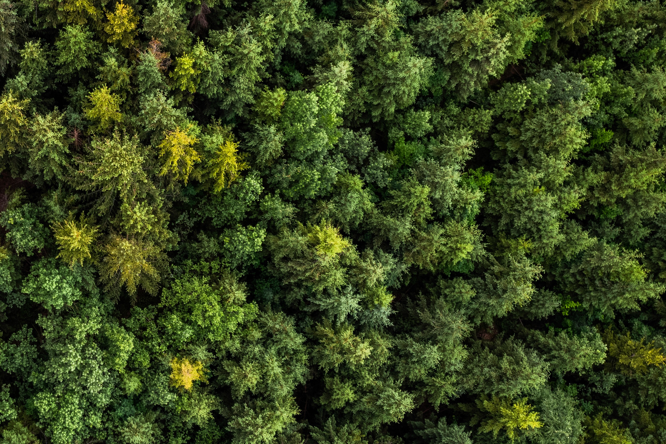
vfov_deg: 30.9
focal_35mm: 43
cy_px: 297
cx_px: 109
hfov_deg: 42.8
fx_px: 795
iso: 100
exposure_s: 1/80
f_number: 2.8
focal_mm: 8.38
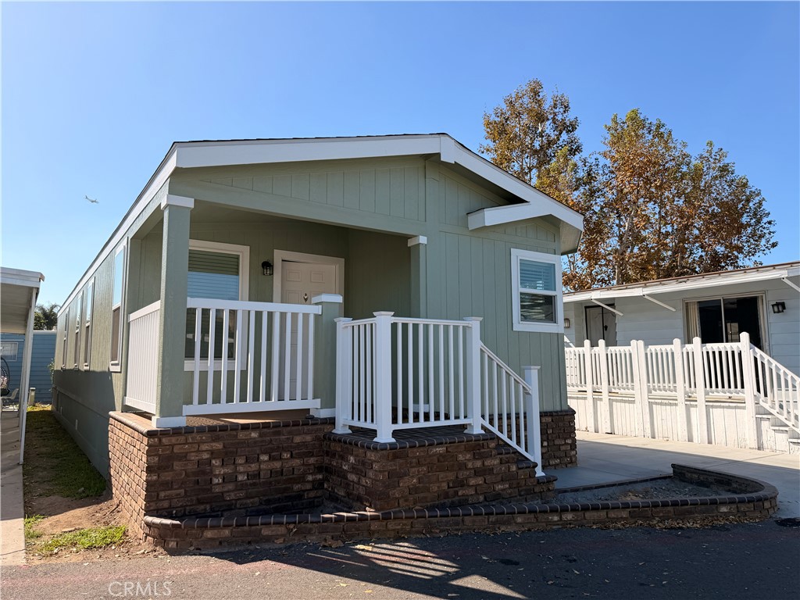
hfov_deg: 71.6
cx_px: 400
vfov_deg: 56.8
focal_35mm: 24
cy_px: 300
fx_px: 555
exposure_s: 1/3584
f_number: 1.78
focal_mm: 6.76
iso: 80
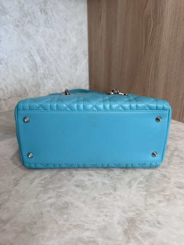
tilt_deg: -23.8
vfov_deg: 71.6
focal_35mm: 24
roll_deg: +0.5
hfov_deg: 56.8
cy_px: 122
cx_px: 92
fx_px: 170
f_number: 1.78
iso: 100
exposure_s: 1/120
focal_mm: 6.76
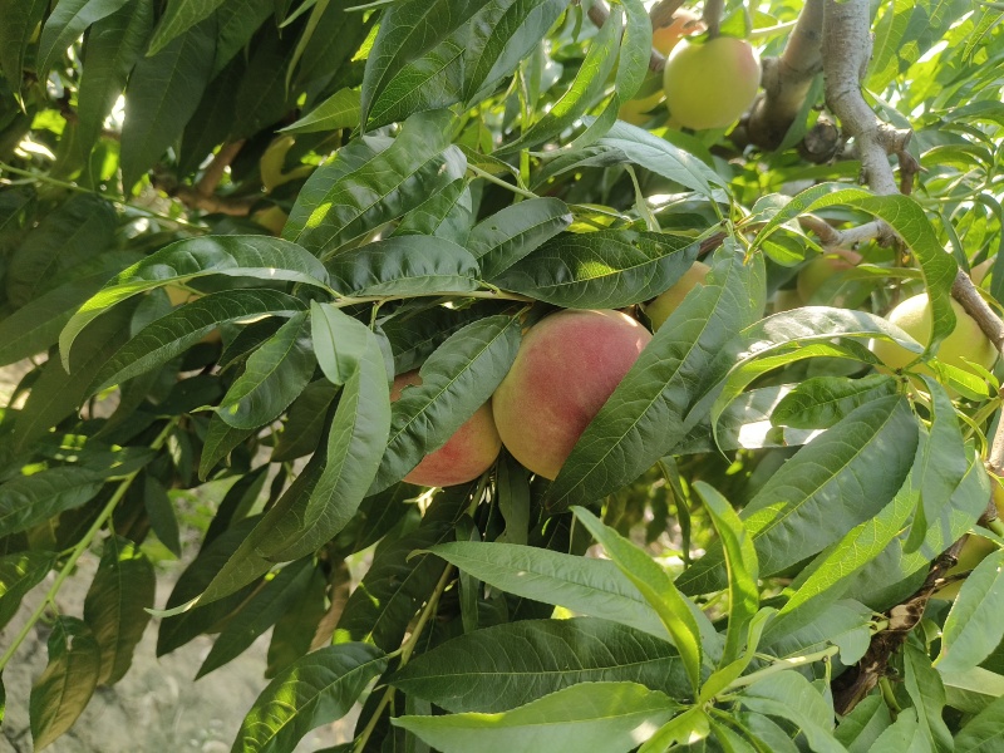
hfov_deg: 73.9
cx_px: 502
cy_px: 376
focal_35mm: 23
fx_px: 667
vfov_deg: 58.9
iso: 100
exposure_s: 1/184
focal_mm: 5.56
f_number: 1.88
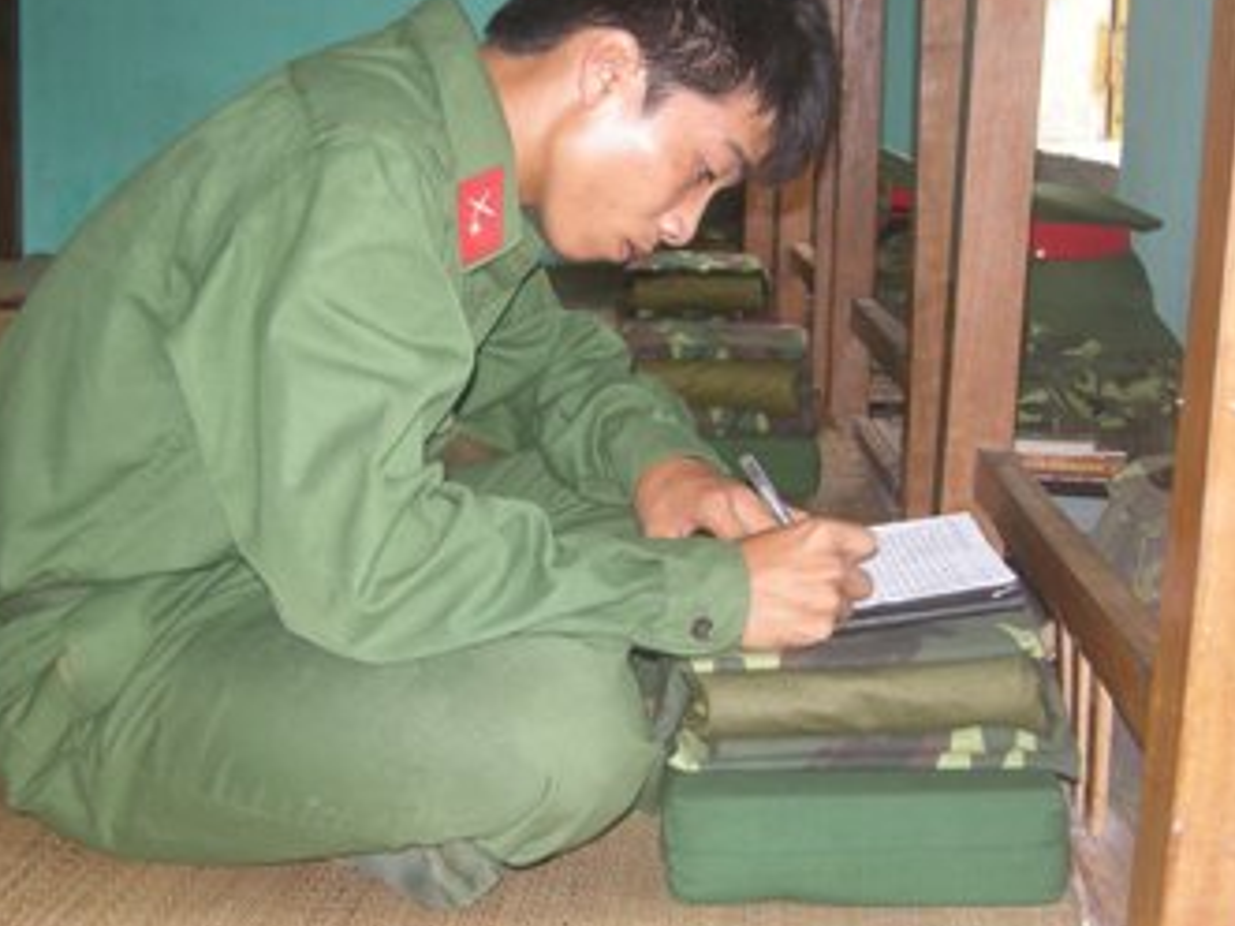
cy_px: 381
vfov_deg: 25.2
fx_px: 2069
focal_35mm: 58
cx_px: 534
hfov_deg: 33.2
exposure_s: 1/30
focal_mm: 10.1
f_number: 3.1
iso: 122
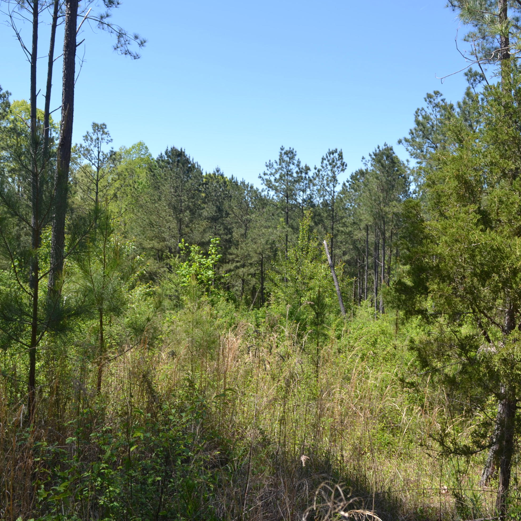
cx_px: 280
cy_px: 258
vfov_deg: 47.2
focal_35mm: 35
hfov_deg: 47.2
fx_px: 596
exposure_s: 1/160
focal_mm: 18
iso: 100
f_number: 6.3
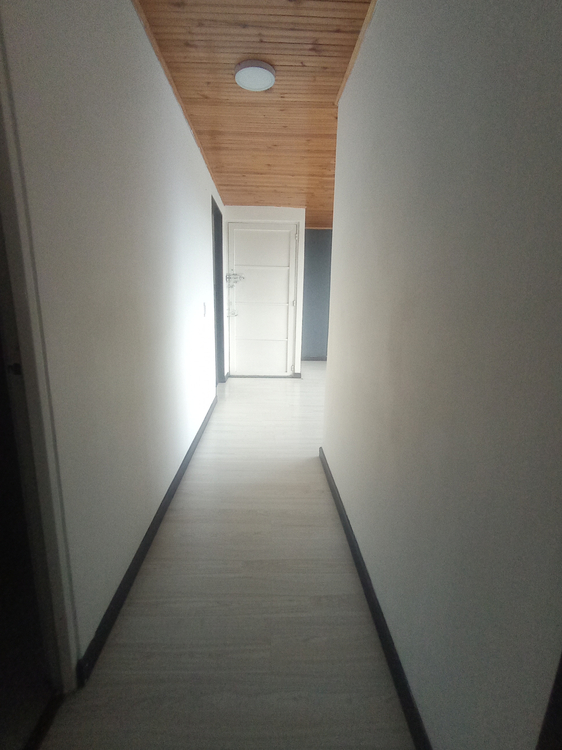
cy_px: 375
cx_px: 281
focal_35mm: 17
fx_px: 368
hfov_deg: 74.7
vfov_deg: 91.0
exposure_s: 1/60
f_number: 2.2
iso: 220
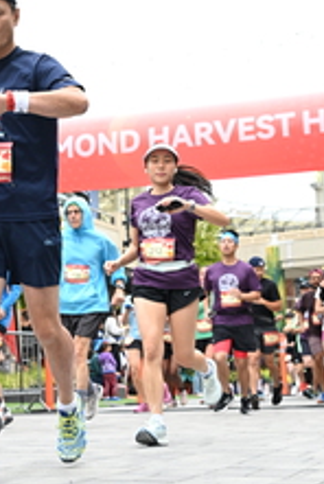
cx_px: 89
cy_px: 195
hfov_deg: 17.7
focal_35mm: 77
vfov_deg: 26.2
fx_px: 1036
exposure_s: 1/640
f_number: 4
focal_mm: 31
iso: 2000
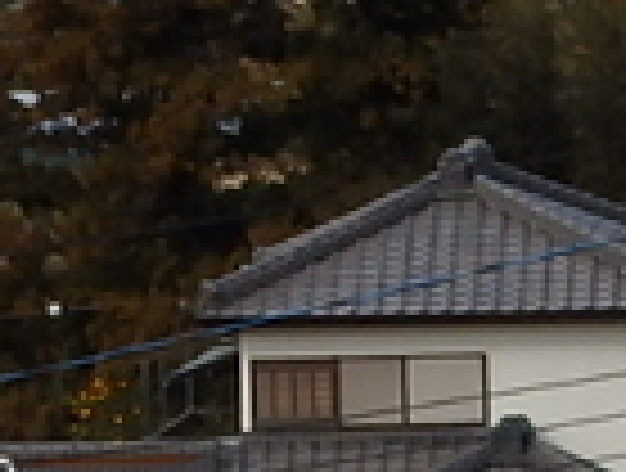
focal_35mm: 779
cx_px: -549
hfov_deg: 2.5
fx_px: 14124
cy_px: -832
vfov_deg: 1.9
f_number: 5
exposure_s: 1/640
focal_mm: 19
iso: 125
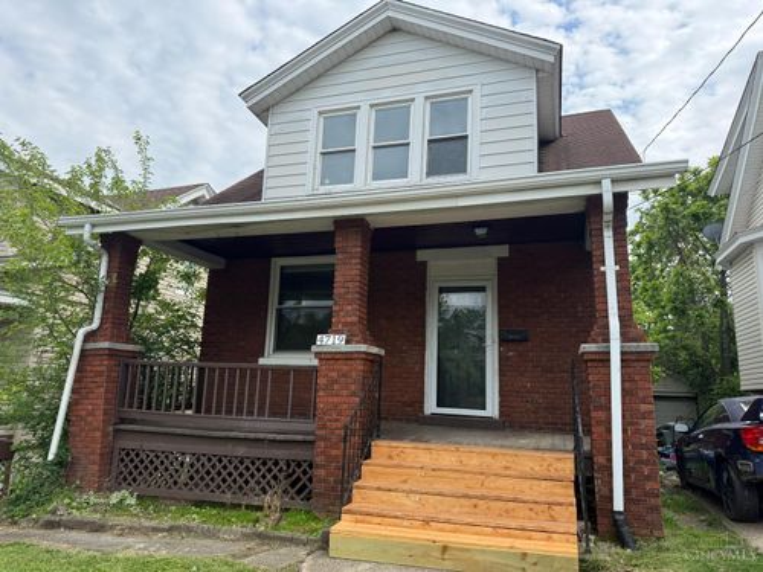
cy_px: 286
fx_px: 529
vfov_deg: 56.8
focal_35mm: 24
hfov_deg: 71.6
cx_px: 382
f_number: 1.78
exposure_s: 1/2703
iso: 100
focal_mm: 6.76
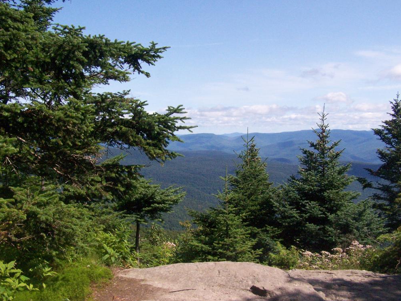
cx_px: 205
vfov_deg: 36.8
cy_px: 148
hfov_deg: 47.9
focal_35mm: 39
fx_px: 452
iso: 400
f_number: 5.6
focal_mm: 6.3
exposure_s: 1/1600
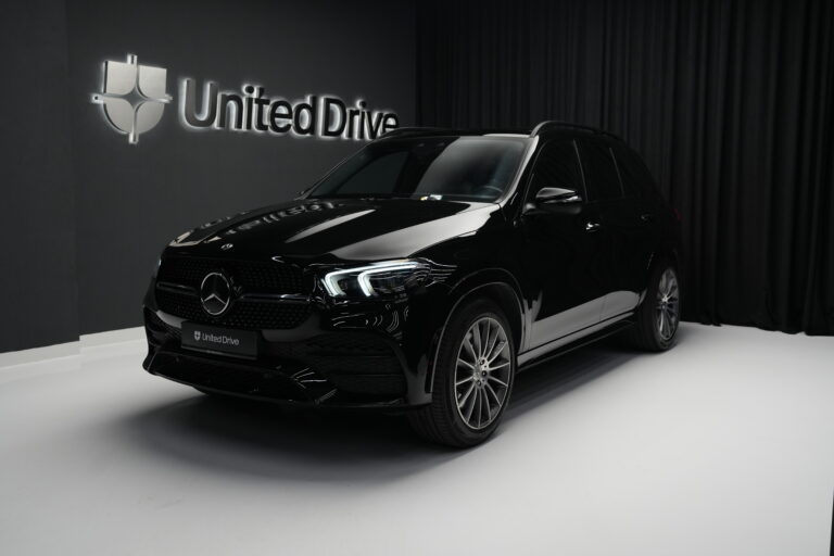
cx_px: 417
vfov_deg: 37.9
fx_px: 811
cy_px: 278
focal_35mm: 35
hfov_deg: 54.4
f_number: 4
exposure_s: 1/60
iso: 1250
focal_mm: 35
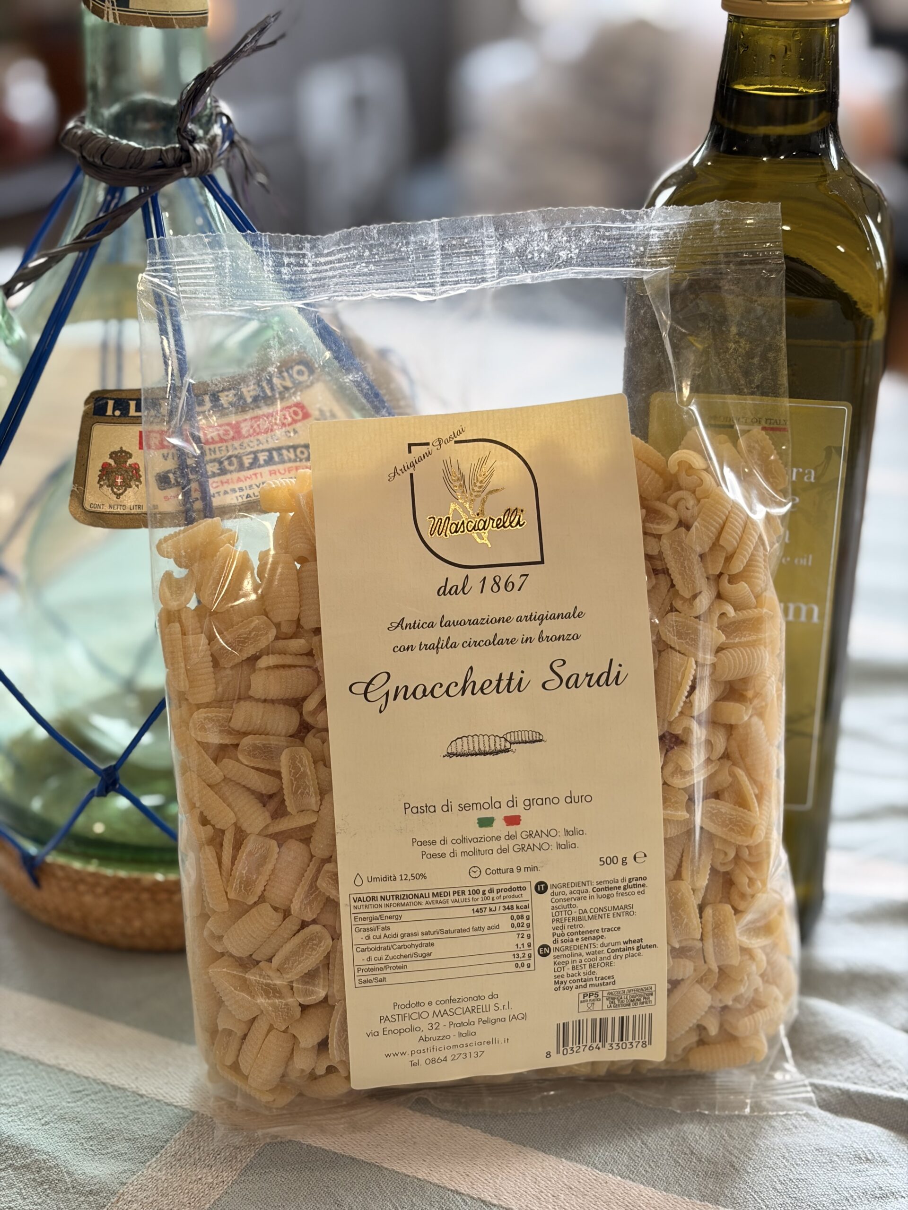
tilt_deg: -24.7
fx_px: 1819
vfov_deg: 36.8
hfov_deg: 28.0
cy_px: 605
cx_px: 454
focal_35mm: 52
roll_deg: -0.4
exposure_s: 1/50
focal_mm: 5.96
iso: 32
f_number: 1.6
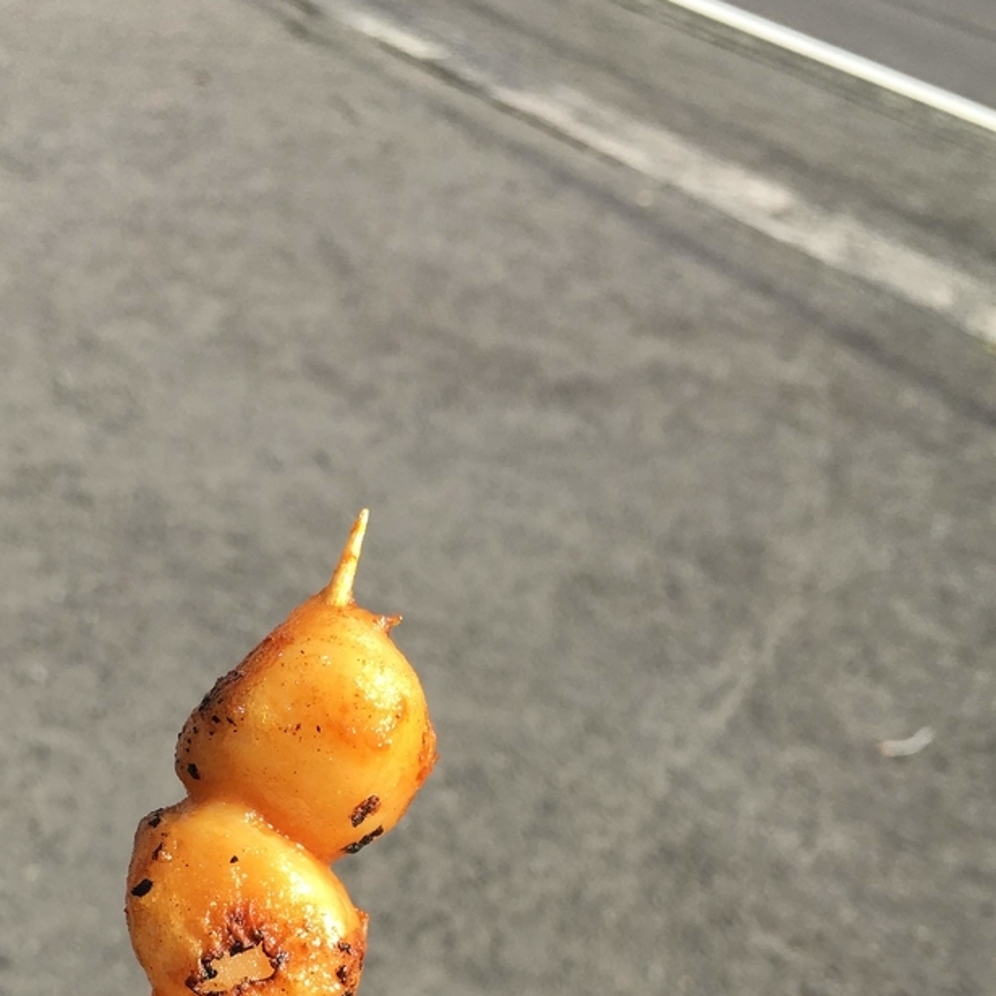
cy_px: 892
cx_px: 356
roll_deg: -5.1
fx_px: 1628
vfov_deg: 32.4
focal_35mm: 50
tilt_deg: -36.4
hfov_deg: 33.8
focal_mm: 4.15
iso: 25
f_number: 2.2
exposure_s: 1/718
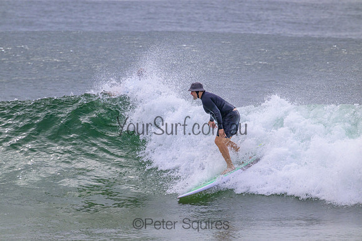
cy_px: 120
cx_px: 181
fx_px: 8046
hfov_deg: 2.6
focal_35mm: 800
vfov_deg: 1.7
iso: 1000
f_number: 11
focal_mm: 800
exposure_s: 1/2000
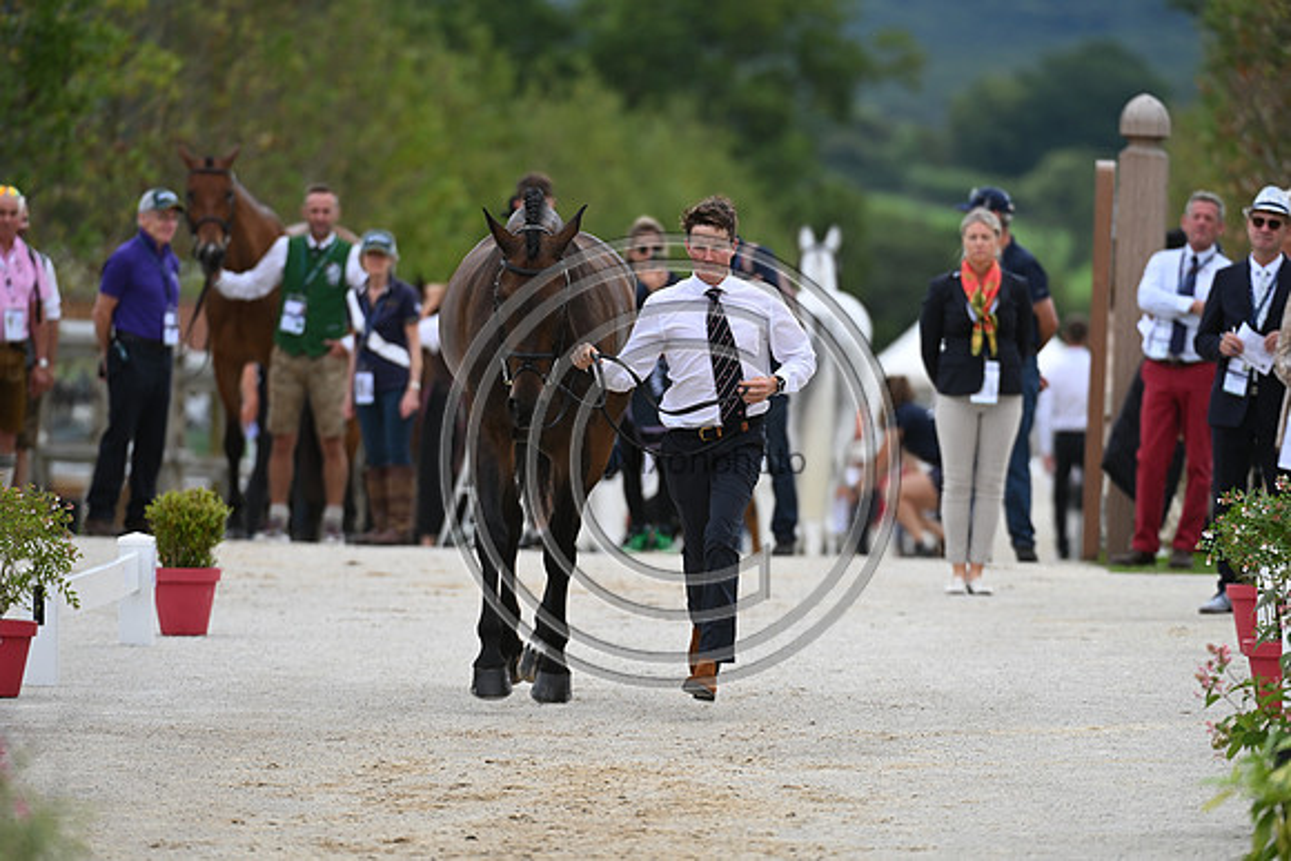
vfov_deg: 3.4
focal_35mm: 400
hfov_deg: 5.2
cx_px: 646
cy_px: 430
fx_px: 14347
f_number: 5.6
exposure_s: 1/1600
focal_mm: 400
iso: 500
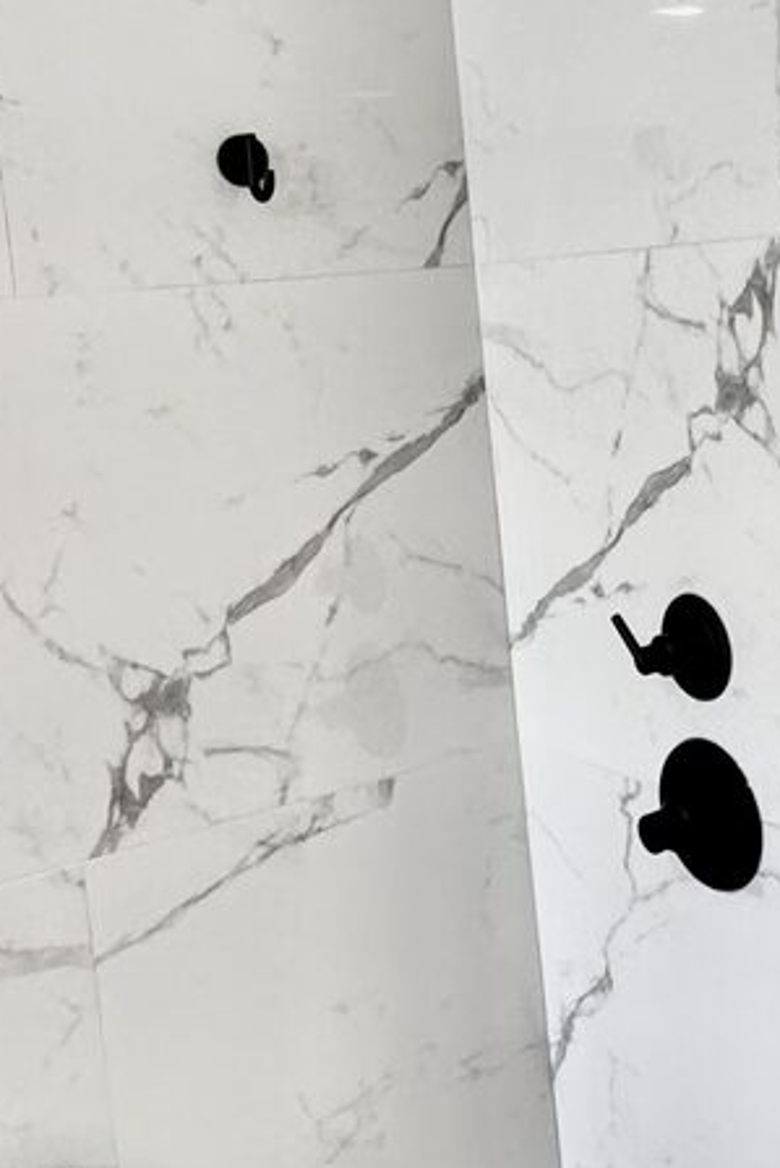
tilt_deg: -6.7
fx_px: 1689
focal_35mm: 52
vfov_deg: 37.9
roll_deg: +4.7
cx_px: 650
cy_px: 430
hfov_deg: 25.5
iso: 320
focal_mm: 2.22
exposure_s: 1/120
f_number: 2.2
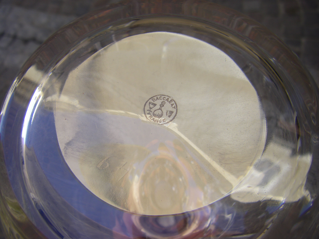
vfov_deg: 37.7
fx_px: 350
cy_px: 120
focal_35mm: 38
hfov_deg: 49.0
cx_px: 160
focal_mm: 6.3
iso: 64
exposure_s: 1/80
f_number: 3.5
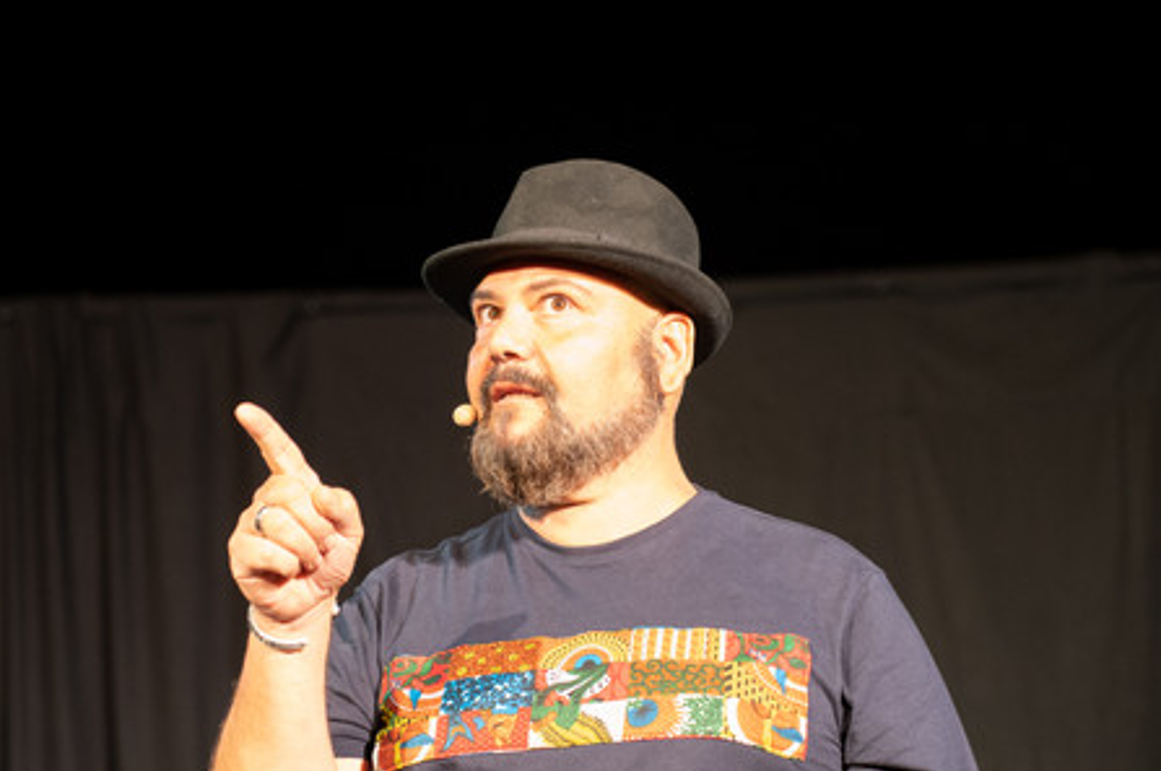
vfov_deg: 11.9
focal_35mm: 115
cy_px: 449
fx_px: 3705
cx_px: 498
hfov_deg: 17.8
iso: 2000
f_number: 2.8
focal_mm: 75
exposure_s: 1/80
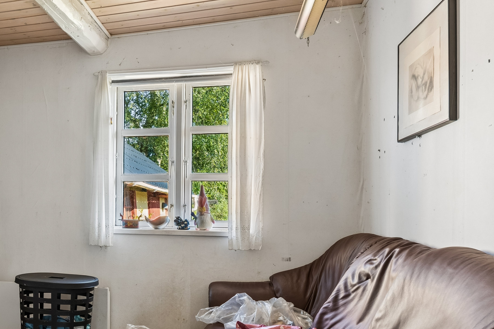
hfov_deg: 47.5
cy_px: 217
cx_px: 98
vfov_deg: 34.4
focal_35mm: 38
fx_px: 527
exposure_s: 1/4
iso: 200
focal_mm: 15.5
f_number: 8
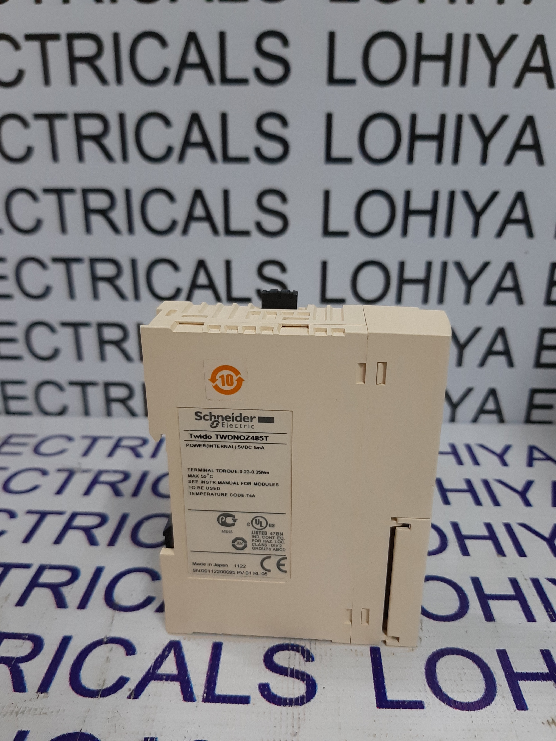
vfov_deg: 65.3
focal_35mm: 27
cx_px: 278
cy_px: 370
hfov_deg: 51.4
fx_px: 578
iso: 200
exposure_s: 1/25
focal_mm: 3.93
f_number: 1.7
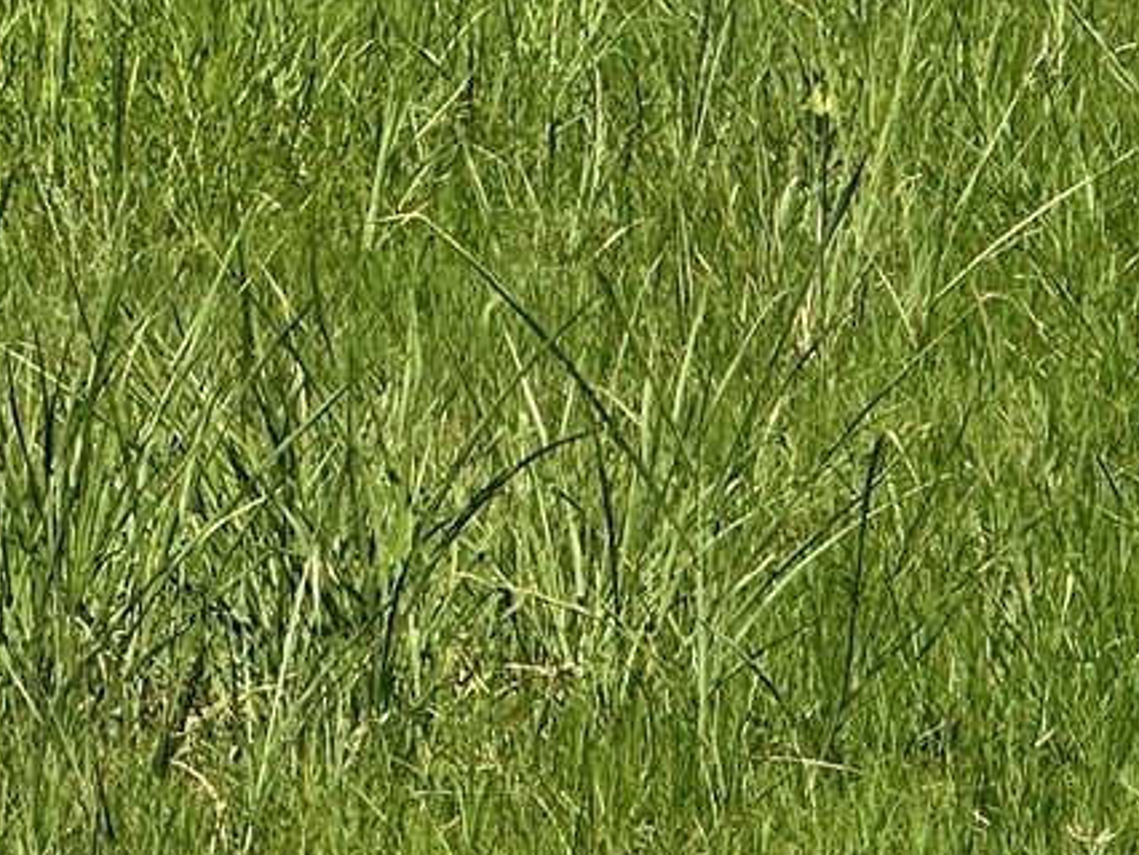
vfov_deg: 4.0
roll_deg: -0.6
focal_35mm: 370
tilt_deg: -4.1
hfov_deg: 5.4
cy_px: 123
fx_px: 12181
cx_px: 430
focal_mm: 9
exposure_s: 1/1014
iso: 32
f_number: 2.8
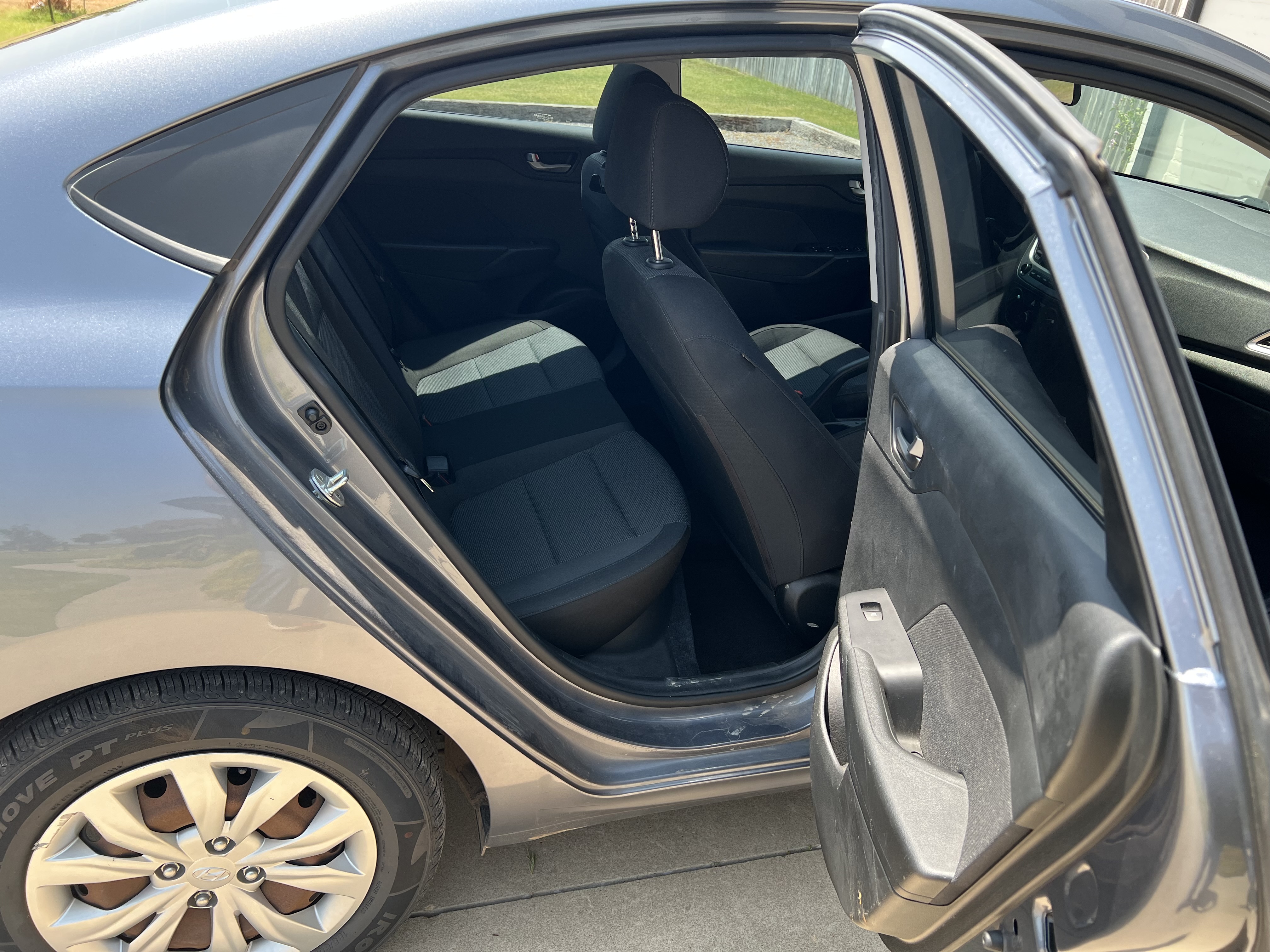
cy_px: 476
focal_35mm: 26
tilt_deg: -27.8
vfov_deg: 53.1
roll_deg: -5.3
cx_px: 635
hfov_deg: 67.3
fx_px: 954
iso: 50
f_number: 1.5
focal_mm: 5.7
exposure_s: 1/567
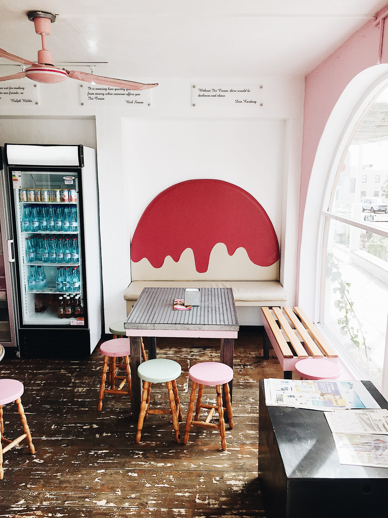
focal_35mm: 29
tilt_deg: -10.7
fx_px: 433
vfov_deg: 61.7
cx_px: 194
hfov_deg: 48.2
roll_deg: +0.6
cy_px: 259
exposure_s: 1/350
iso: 32
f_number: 2.2
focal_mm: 4.15
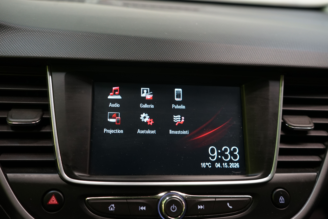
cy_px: 110
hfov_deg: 57.2
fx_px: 301
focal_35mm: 33
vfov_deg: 40.0
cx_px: 164
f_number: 4
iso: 800
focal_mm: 33
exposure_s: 1/30
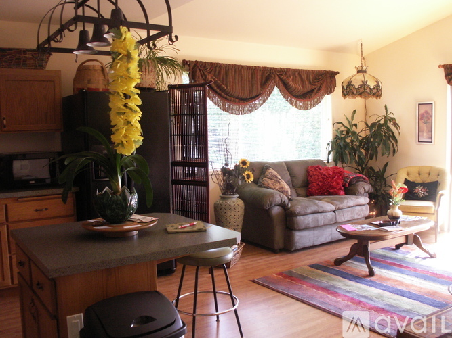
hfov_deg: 52.6
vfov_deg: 40.7
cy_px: 169
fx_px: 457
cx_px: 226
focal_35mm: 35
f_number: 2.8
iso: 160
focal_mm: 5.86
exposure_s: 1/30
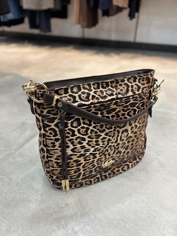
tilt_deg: -31.7
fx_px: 184
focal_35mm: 27
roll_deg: -1.5
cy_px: 120
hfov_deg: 51.4
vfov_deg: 65.3
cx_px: 87
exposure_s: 1/50
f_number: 1.5
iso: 80
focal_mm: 5.7
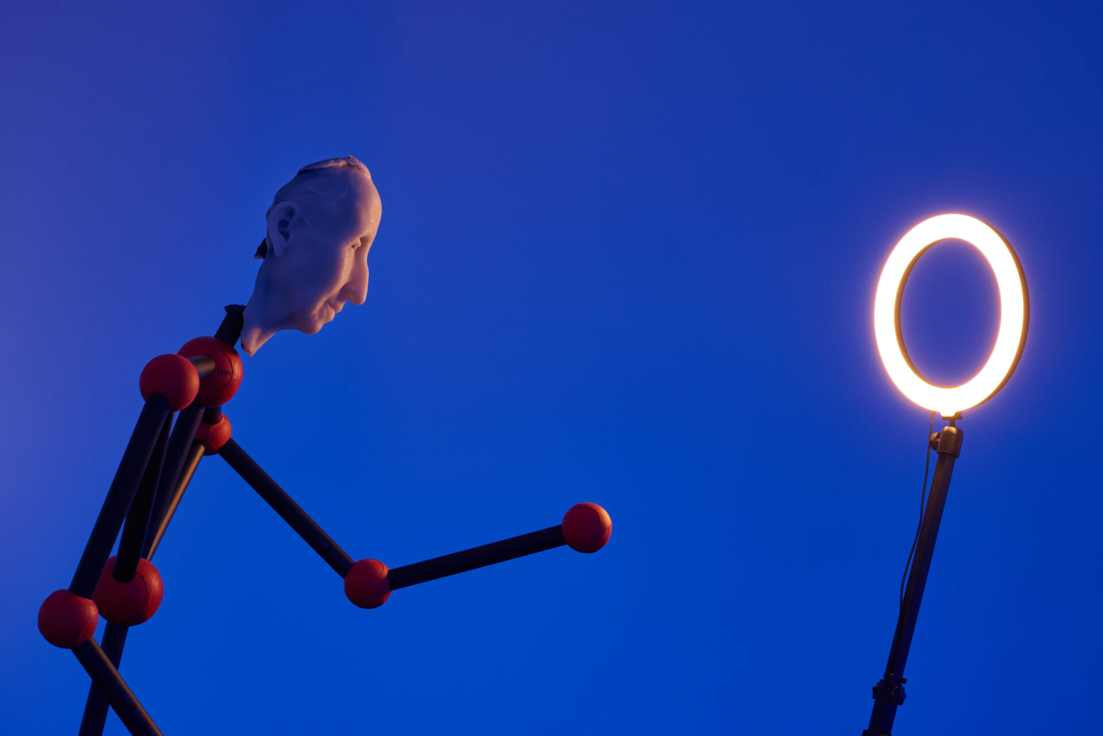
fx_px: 1533
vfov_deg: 27.0
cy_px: 368
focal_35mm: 50
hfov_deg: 39.6
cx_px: 552
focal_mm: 50
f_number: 11
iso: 100
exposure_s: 4
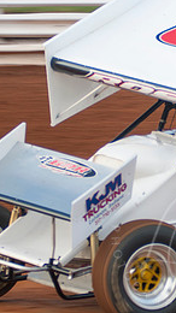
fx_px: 2334
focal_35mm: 281
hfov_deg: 4.3
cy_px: 124
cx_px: 183
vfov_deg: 7.7
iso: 250
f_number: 2.8
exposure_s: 1/500
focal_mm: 80
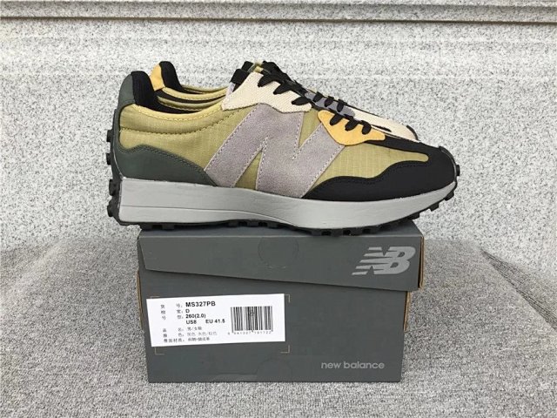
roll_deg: +0.2
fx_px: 499
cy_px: 209
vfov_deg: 45.4
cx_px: 278
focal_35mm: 31
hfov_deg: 58.4
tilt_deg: -17.8
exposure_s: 1/100
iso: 25
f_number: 2.4
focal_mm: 3.3
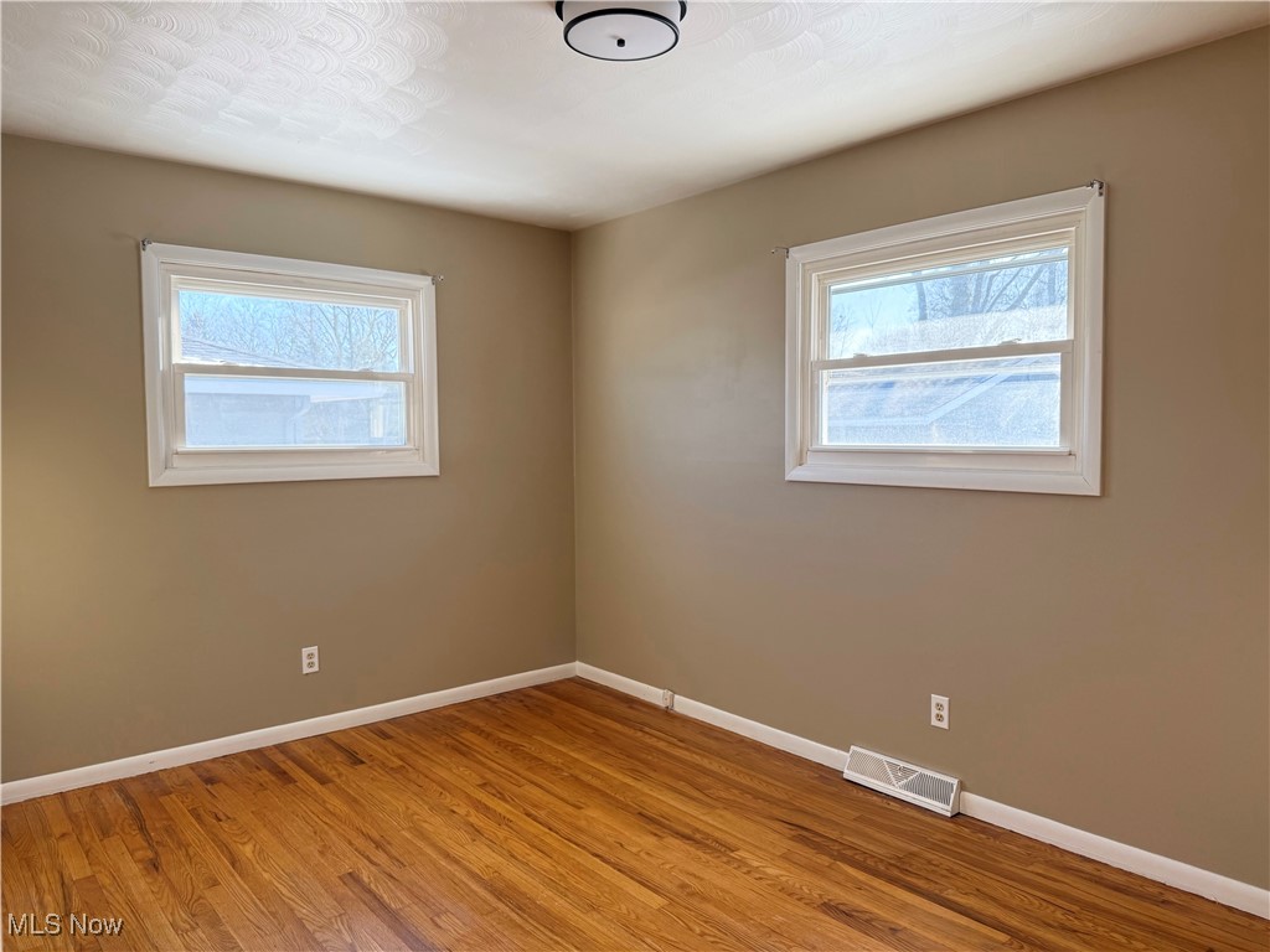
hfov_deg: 71.6
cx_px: 635
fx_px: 881
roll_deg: +0.7
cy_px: 476
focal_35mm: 24
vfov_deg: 56.8
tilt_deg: -2.1
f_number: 1.78
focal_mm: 6.76
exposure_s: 1/303
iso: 100
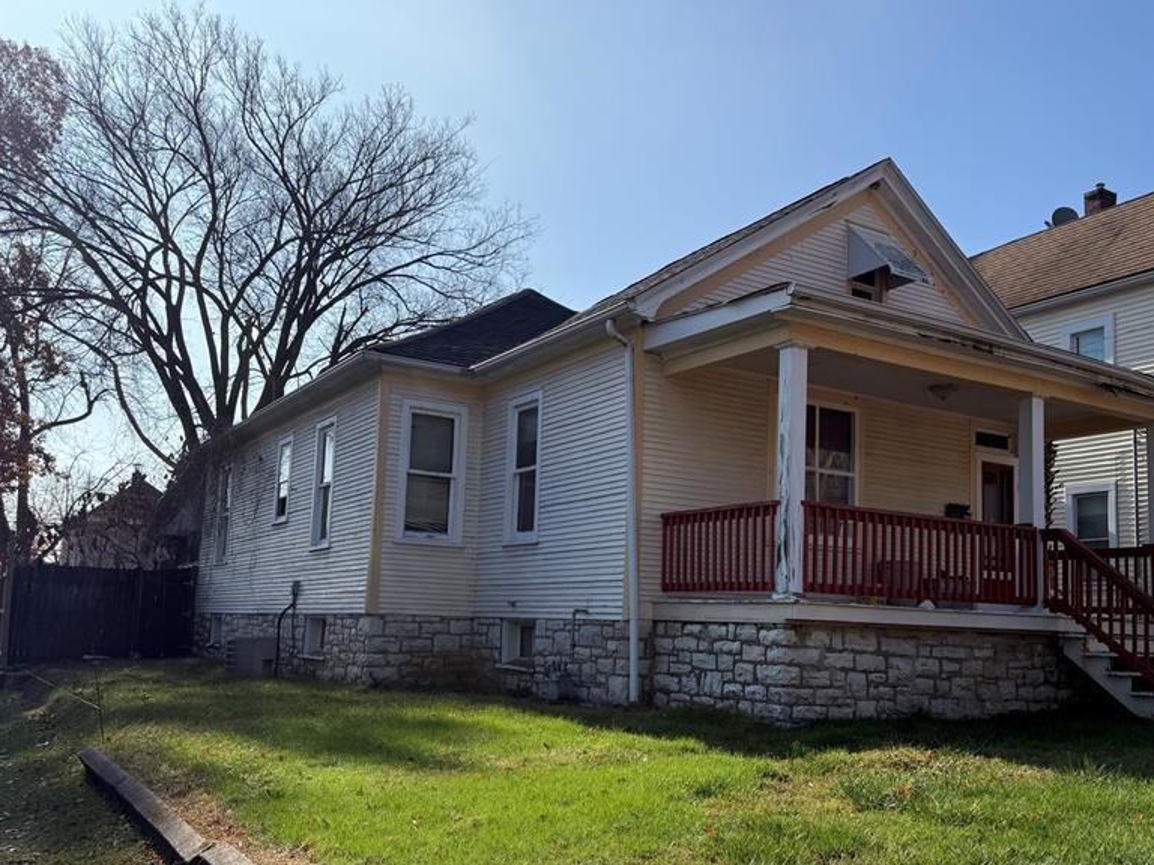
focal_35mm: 32
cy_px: 500
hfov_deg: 56.7
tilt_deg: +6.2
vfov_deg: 44.0
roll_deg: -1.7
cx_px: 646
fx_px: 1067
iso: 100
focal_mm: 6.76
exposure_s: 1/6711
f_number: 1.78
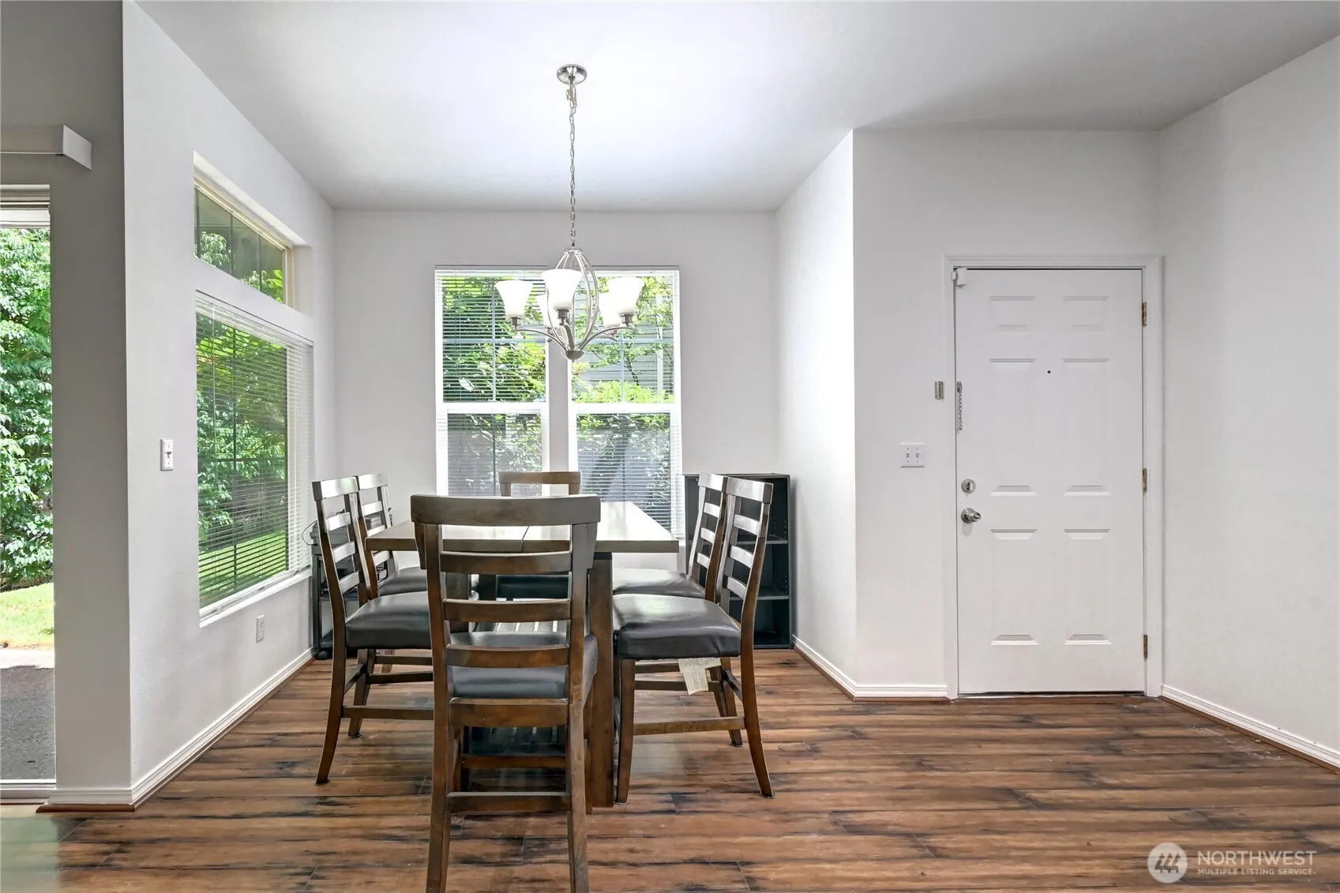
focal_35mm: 15
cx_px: 670
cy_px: 446
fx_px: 558
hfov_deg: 100.4
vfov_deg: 77.3
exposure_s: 1/8
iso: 3200
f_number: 11
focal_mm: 10
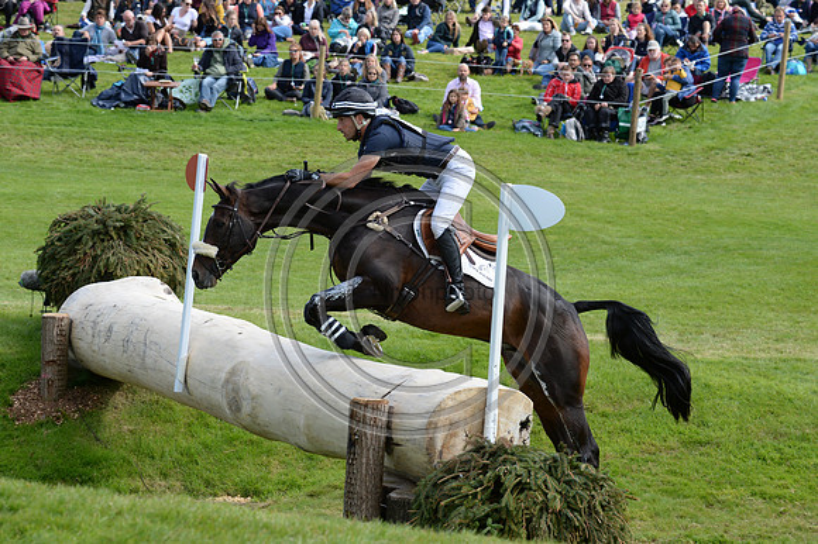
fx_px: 2952
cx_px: 409
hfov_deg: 15.8
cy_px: 272
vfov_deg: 10.5
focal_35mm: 130
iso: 800
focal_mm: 130
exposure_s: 1/1000
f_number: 8
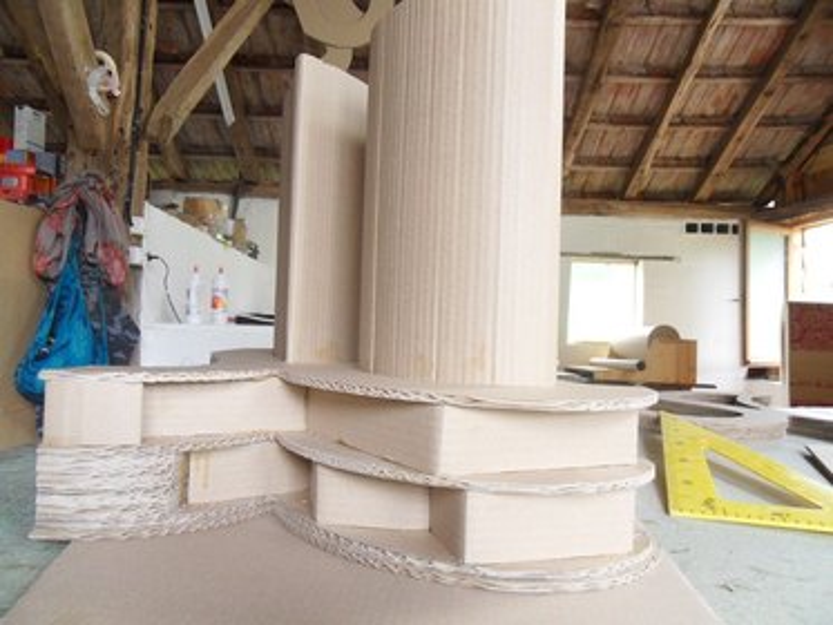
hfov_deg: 71.6
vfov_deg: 56.8
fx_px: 578
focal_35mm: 24
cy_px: 312
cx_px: 416
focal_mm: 4.2
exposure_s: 1/30
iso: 200
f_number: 3.3
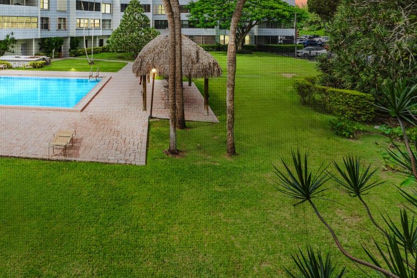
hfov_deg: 65.9
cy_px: 26
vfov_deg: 44.8
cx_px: 114
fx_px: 301
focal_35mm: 26
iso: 100
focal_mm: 14
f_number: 8
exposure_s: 1/500
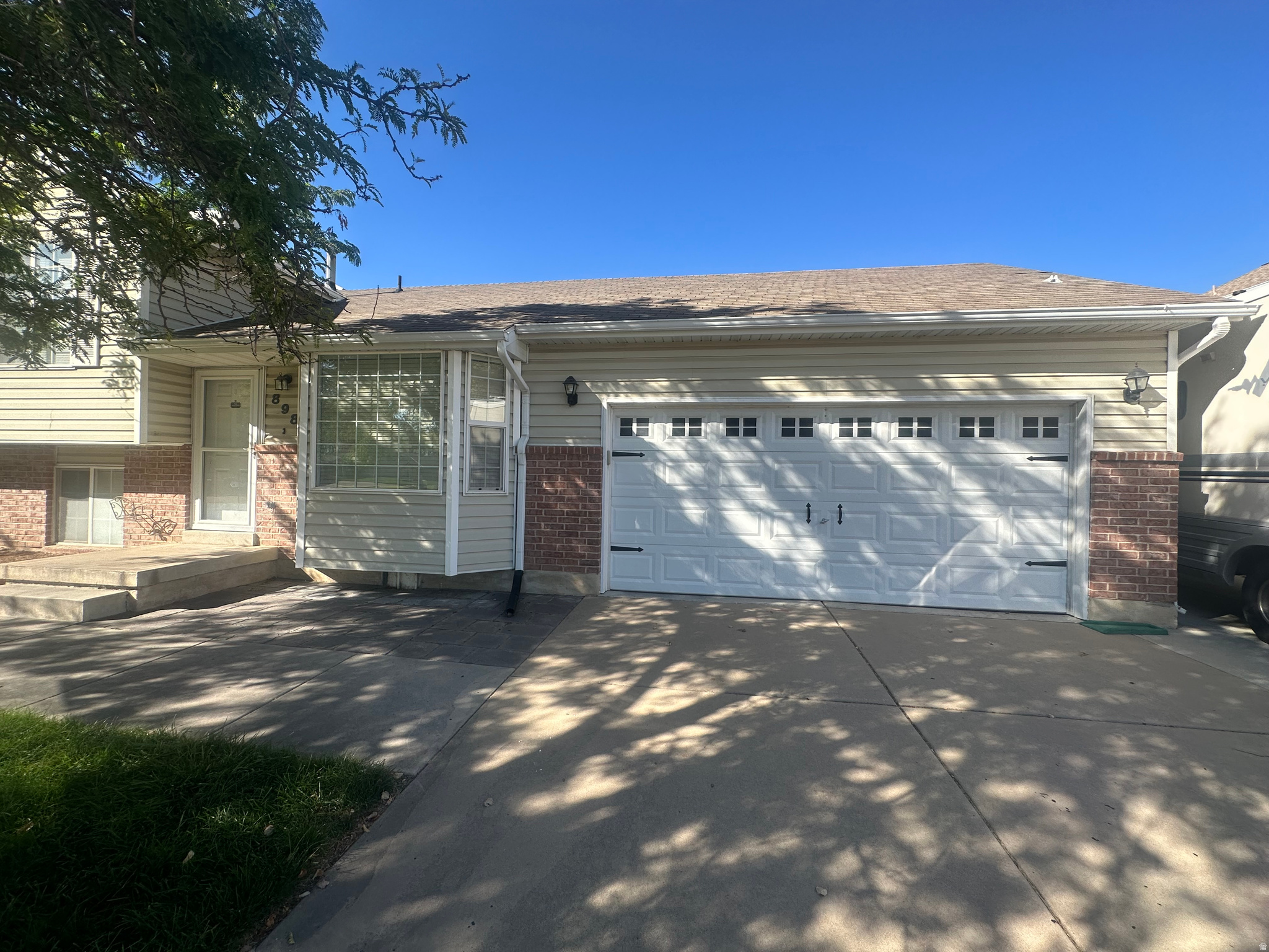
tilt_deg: -0.1
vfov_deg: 85.7
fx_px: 513
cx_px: 634
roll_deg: -1.3
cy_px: 476
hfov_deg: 102.1
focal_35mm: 14
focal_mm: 2.22
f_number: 2.2
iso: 40
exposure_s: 1/769
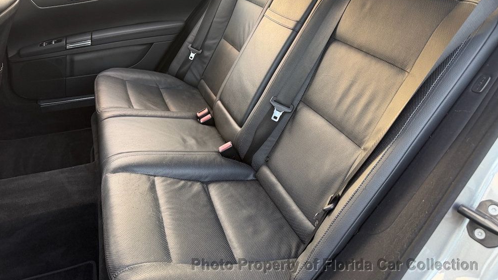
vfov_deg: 42.2
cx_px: 247
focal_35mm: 27
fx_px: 357
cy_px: 89
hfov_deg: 69.9
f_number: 1.78
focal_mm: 6.76
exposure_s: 1/95
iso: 200
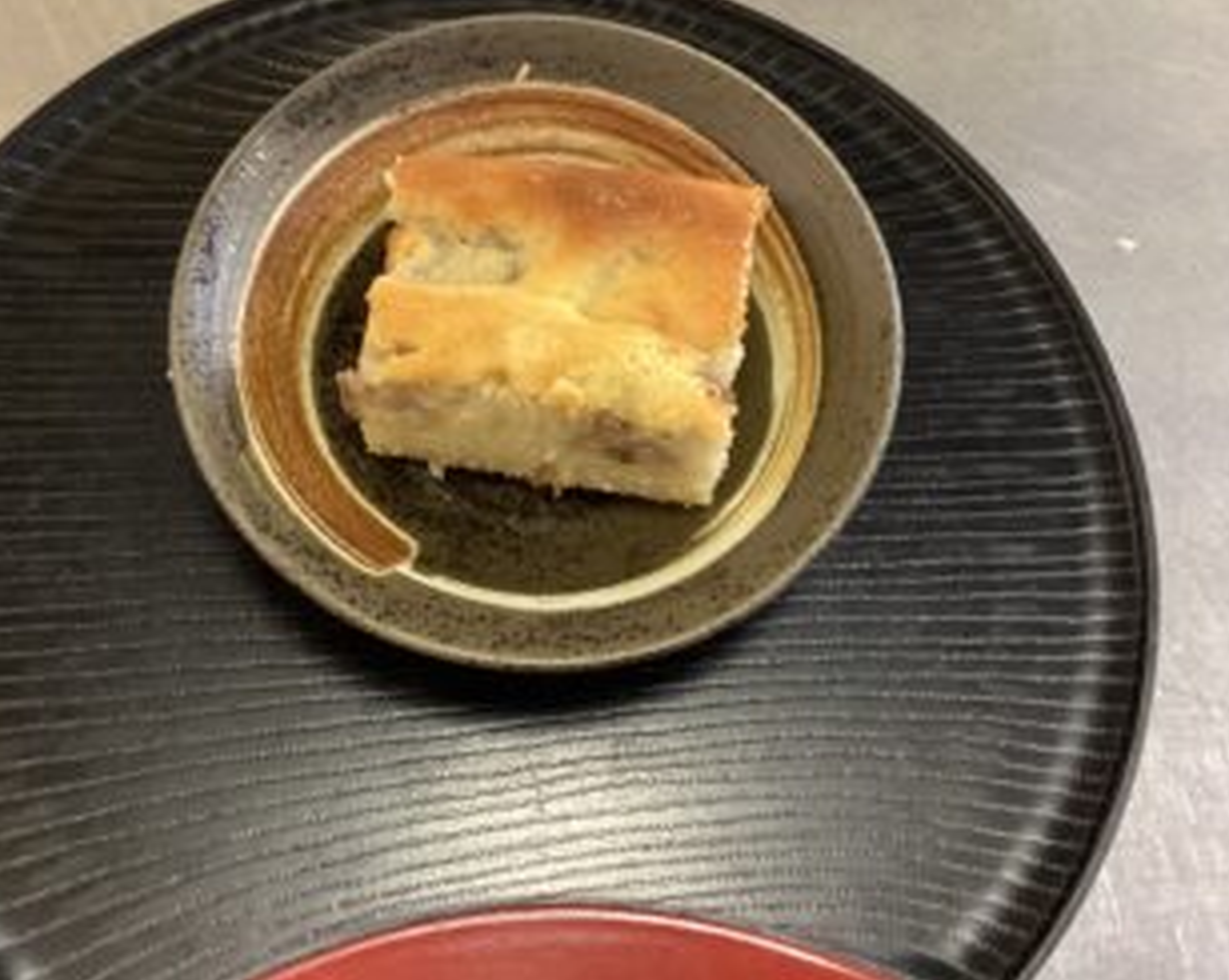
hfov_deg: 49.0
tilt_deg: -67.4
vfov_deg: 40.0
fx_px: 1345
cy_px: 426
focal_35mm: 37
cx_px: 538
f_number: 2.4
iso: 400
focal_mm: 3.3
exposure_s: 1/30
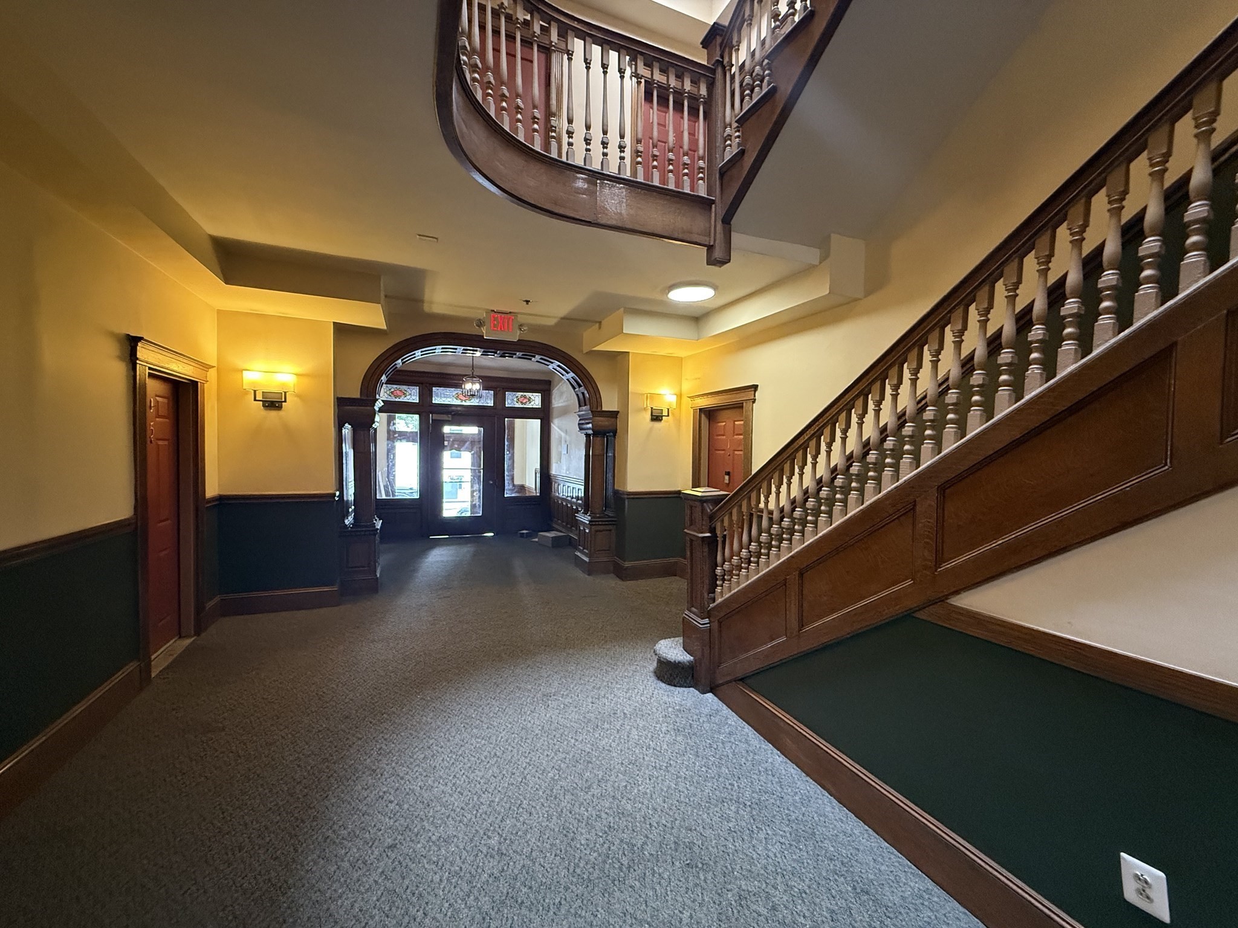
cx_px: 619
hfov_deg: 102.1
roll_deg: -1.6
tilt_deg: -2.1
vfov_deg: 85.7
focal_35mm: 14
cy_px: 464
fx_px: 501
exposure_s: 1/60
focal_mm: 2.22
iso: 640
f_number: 2.2
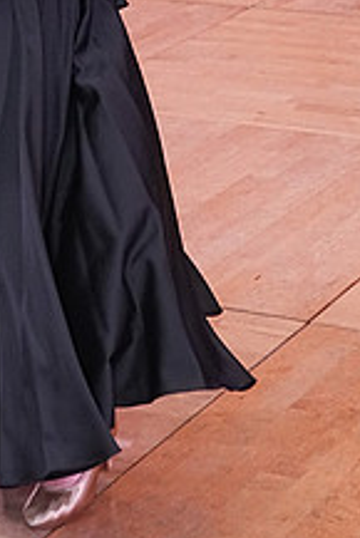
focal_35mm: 139
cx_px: -9
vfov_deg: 14.2
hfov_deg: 9.8
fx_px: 2082
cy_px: -139
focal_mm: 35
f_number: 5.6
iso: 3200
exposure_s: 1/320
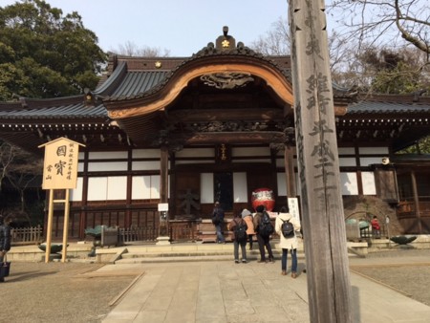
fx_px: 360
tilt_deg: +11.8
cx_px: 215
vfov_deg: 48.3
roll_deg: +0.5
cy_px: 162
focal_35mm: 29
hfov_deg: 61.6
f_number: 2.2
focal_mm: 4.15
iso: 25
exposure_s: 1/1148
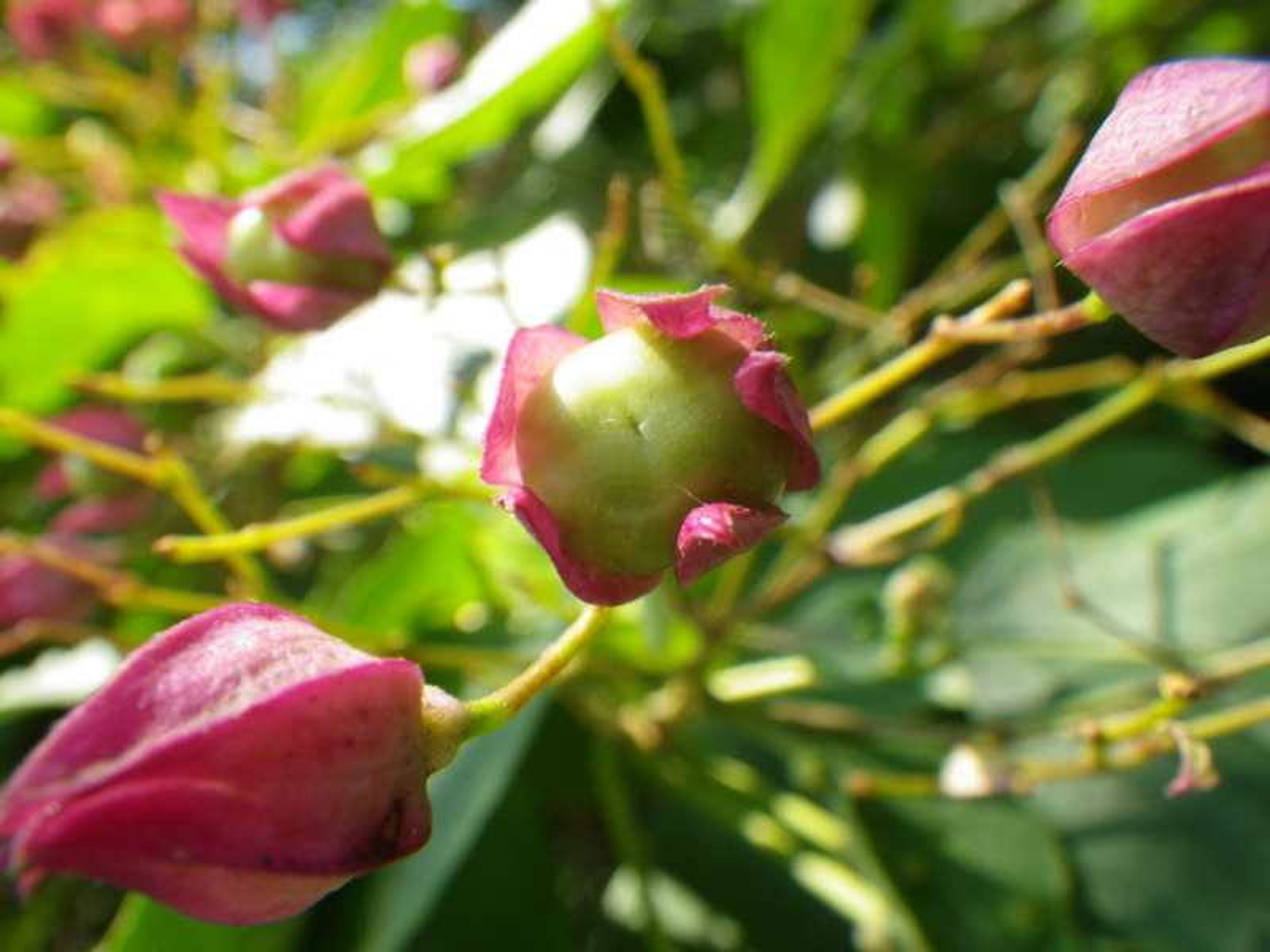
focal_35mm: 34
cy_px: 476
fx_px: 1247
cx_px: 635
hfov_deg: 54.0
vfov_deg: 41.8
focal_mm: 6.1
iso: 80
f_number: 4.6
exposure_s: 1/80
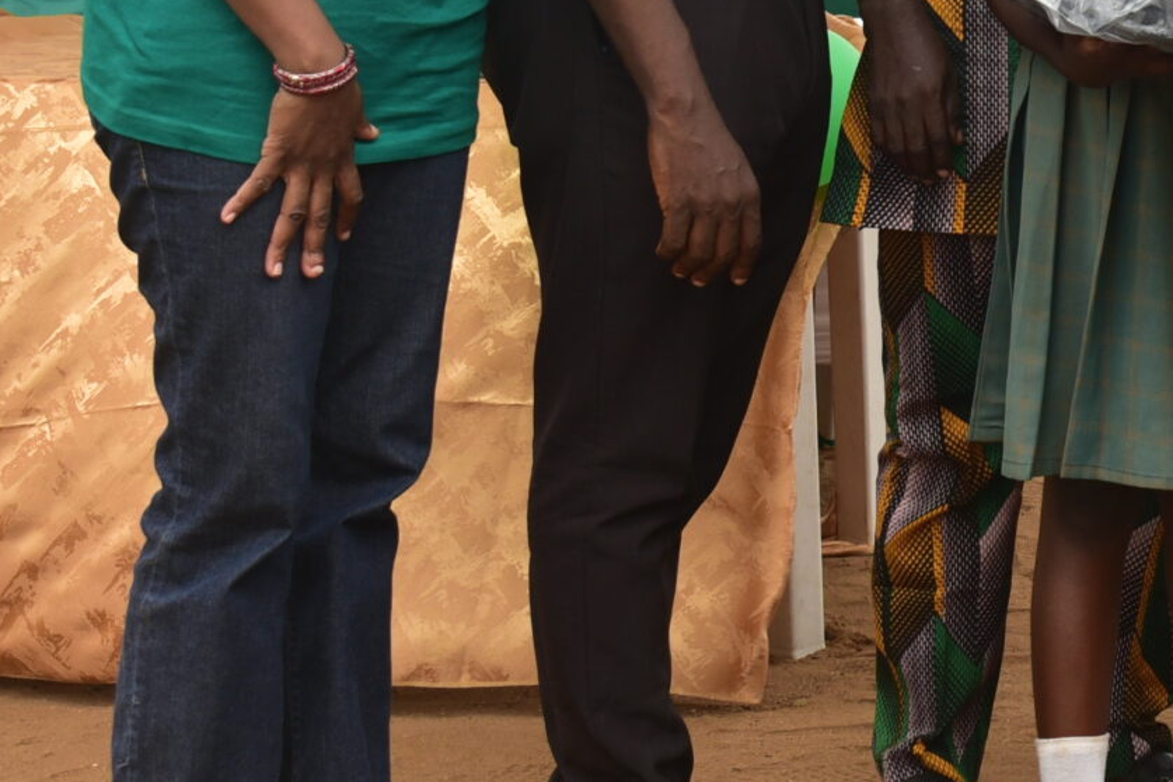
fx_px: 3486
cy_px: -29
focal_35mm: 107
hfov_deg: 18.2
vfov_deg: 12.6
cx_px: 1357
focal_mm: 35
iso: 320
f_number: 5
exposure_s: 1/500
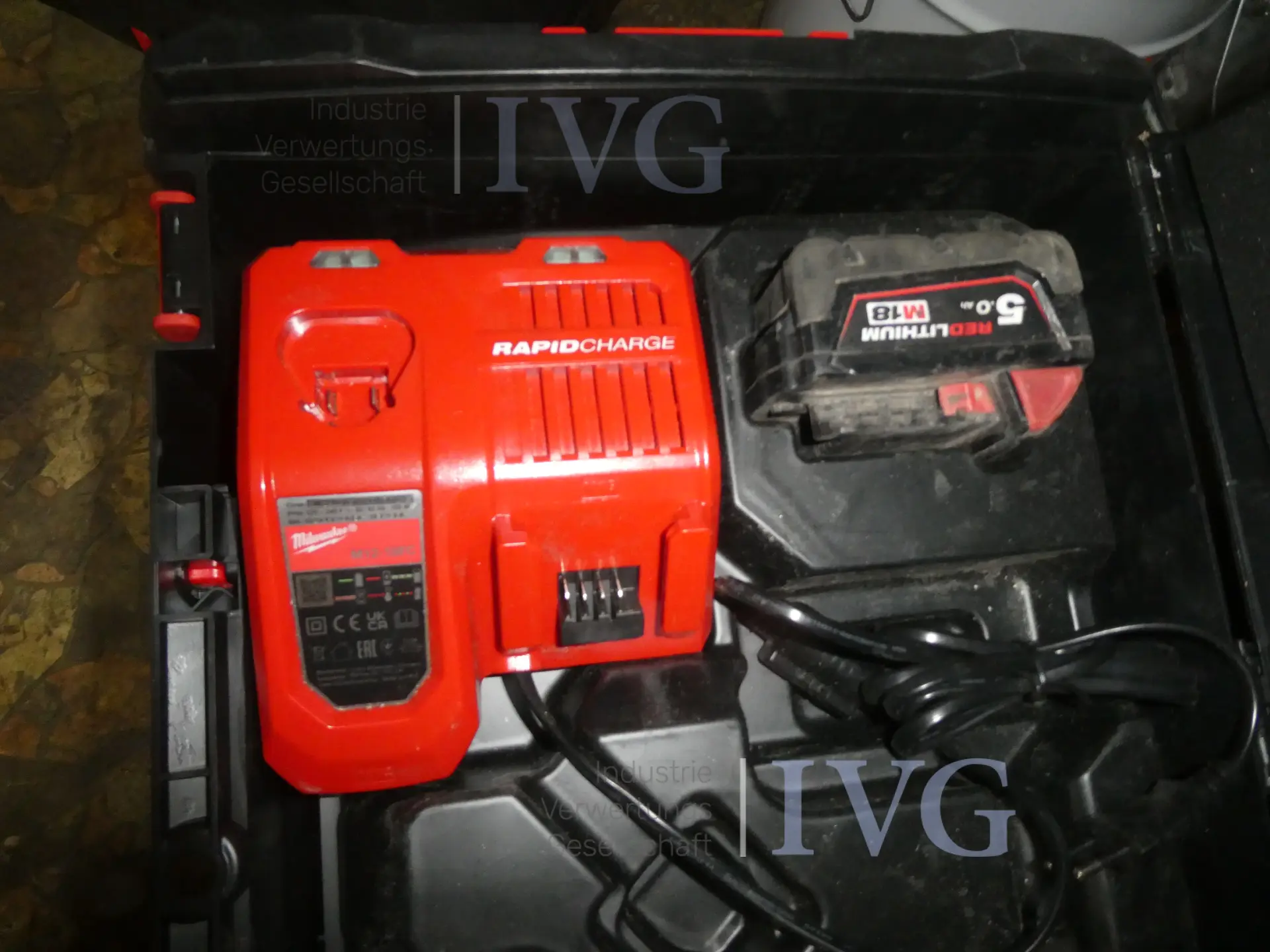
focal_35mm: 24
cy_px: 476
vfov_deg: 56.8
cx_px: 635
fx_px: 881
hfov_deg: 71.6
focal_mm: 4.3
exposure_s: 1/60
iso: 800
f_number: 3.3
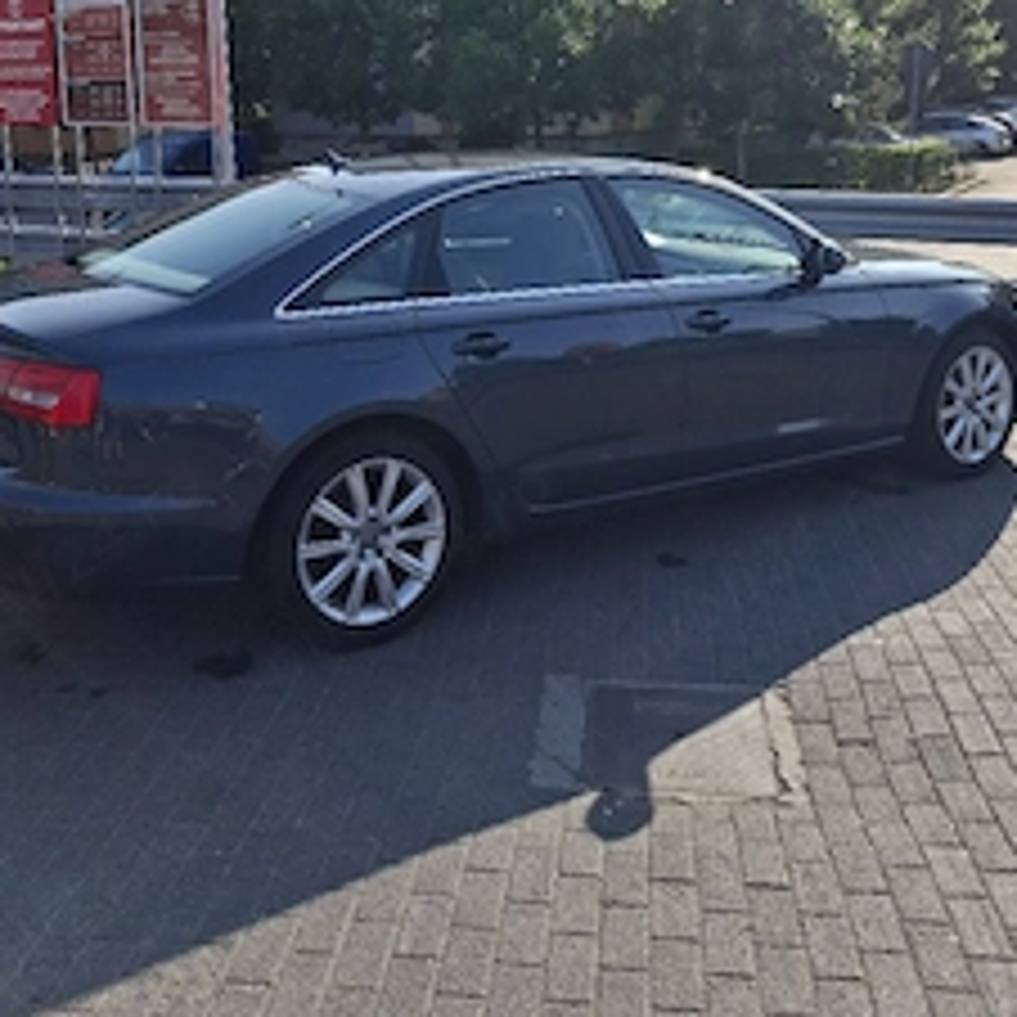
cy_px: 279
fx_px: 1197
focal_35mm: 36
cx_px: 495
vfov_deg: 44.8
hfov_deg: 46.0
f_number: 1.8
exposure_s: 1/1111
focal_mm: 5.54
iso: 50
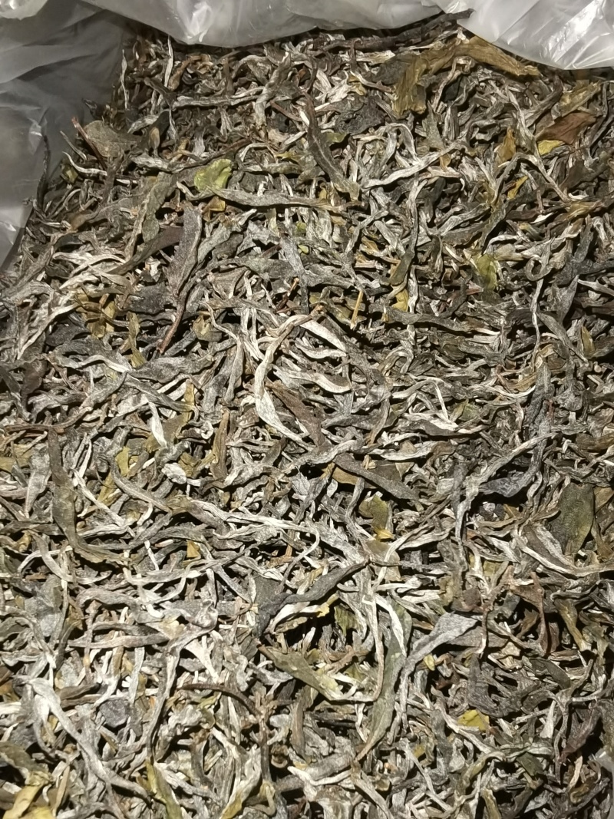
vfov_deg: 67.3
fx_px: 615
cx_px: 307
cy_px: 410
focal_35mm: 26
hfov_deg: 53.1
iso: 320
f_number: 2.2
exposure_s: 1/33.3
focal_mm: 2.26
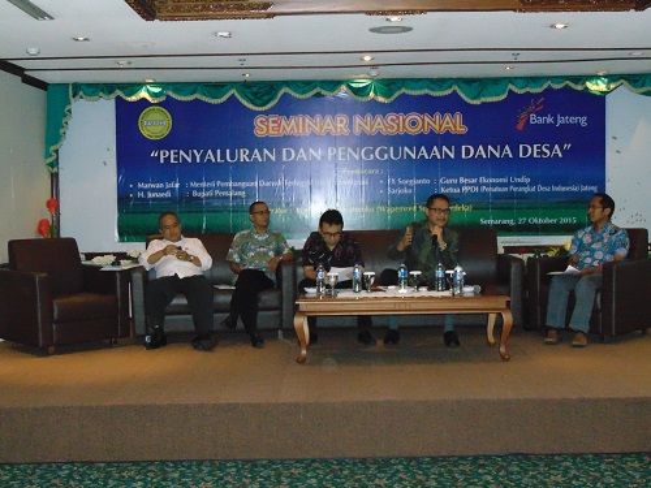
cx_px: 326
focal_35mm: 50
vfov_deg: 29.1
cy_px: 244
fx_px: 940
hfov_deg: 38.2
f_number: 3.5
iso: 800
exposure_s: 1/60
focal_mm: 9
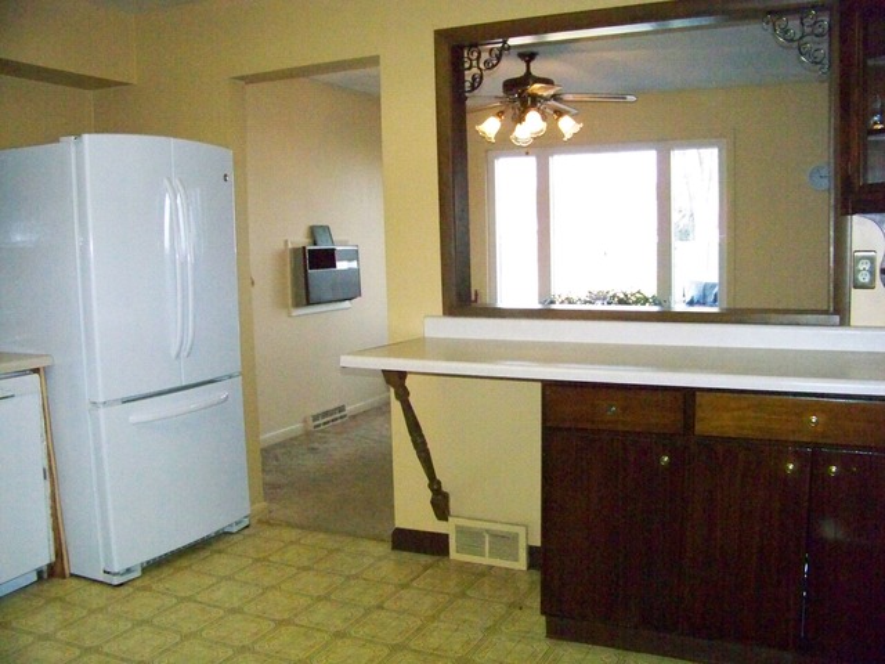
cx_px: 442
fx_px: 844
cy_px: 332
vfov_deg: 42.9
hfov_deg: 55.4
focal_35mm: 33
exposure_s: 1/500
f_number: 2.8
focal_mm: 5.85
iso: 1600
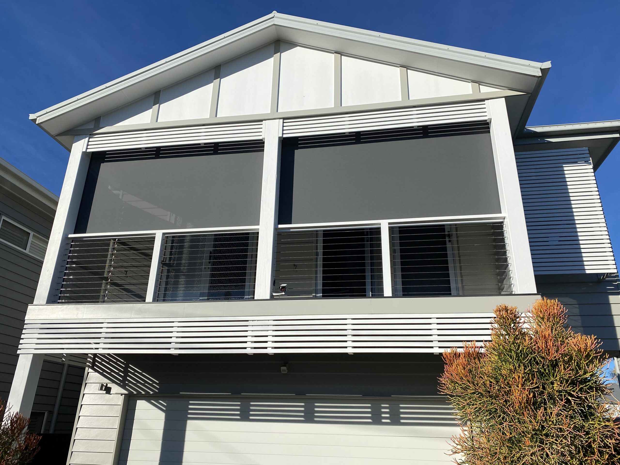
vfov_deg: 53.1
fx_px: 466
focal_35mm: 26
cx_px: 310
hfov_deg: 67.3
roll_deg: -0.8
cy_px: 232
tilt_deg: +22.1
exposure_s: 1/5236
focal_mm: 4.25
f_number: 1.8
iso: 32
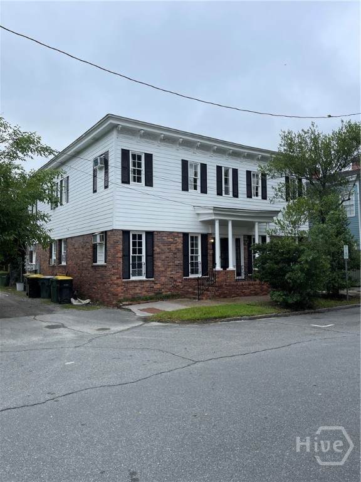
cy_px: 241
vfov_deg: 69.4
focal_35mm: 25
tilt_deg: +2.9
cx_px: 180
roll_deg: +0.8
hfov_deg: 54.9
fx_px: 348
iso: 32
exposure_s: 1/775
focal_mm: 5.1
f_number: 1.6
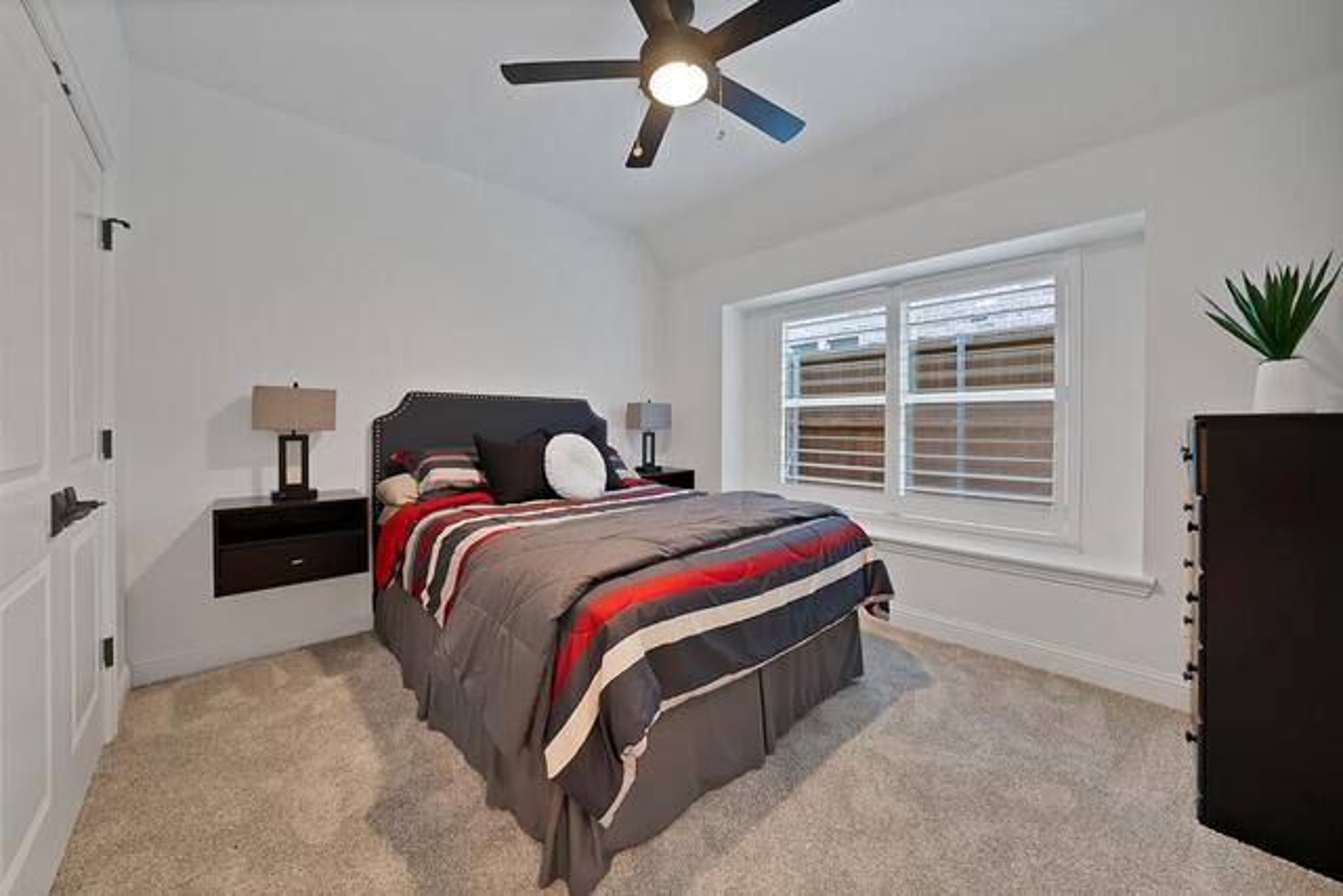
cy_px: 448
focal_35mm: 12
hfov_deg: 112.6
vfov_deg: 90.0
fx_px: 448
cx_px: 672
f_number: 7.1
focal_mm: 12
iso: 640
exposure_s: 1/2.5
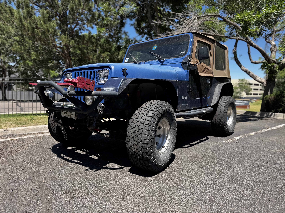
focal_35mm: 24
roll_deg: -2.1
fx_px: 198
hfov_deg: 71.6
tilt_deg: -5.6
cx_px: 142
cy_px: 106
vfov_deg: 56.8
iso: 80
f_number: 1.78
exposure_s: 1/1637
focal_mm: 6.76
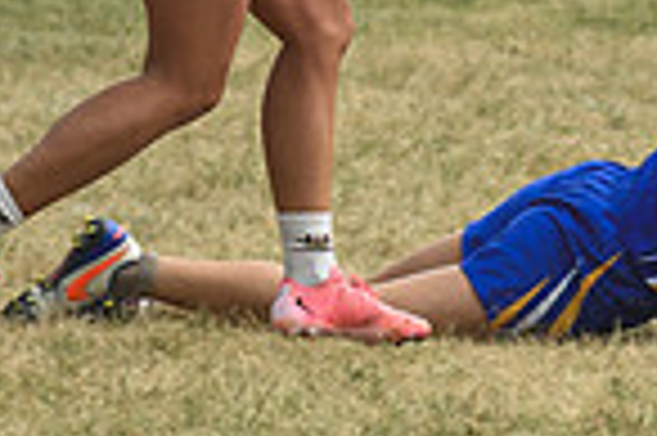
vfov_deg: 1.0
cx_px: 719
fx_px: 24464
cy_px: 187
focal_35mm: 1342
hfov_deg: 1.5
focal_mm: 150
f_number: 5
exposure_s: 1/1000
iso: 180
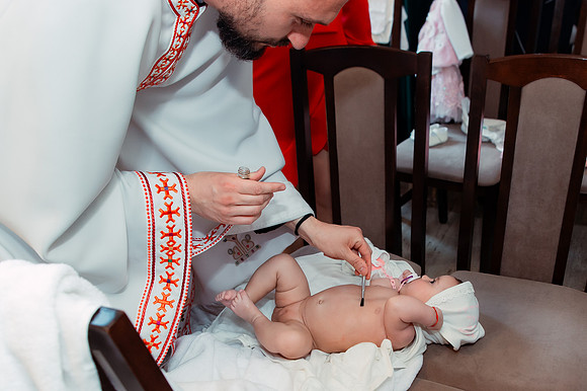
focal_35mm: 35
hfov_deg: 54.2
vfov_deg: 37.3
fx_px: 567
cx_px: 366
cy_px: 283
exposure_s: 1/250
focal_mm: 24
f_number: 3.5
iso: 1600
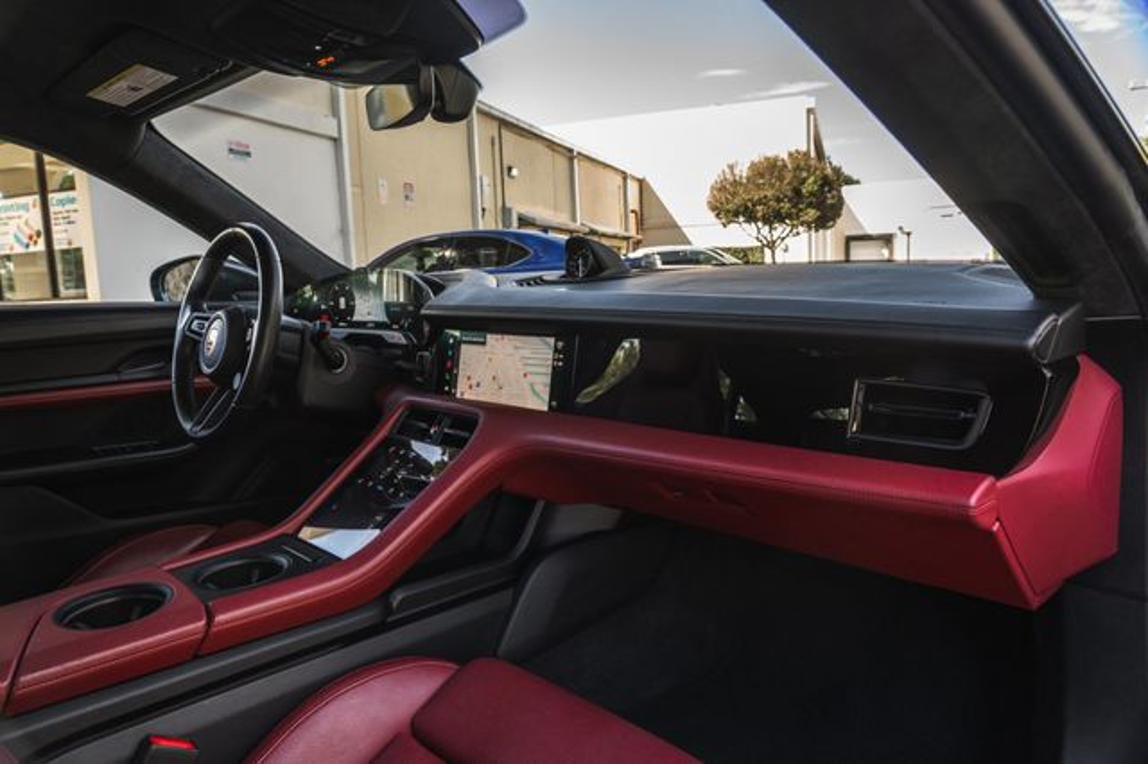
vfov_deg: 53.1
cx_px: 574
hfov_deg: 73.8
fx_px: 765
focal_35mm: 24
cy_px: 382
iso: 640
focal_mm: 24
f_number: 8
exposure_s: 1/30
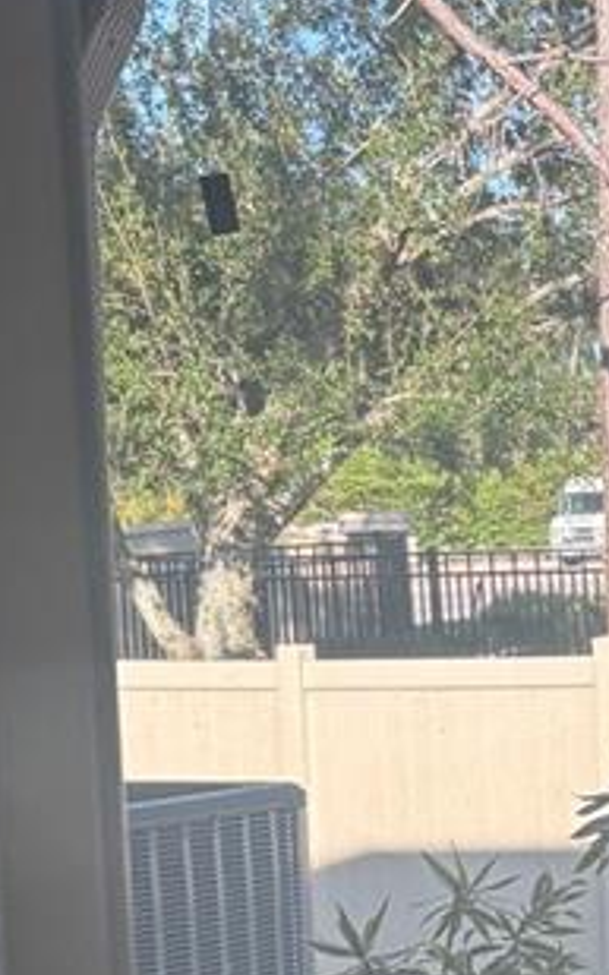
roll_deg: +1.0
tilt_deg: -3.8
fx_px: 2843
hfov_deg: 11.3
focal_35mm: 107
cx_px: 1133
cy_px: 738
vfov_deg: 19.3
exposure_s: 1/541
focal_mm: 5.96
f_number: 1.6
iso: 50
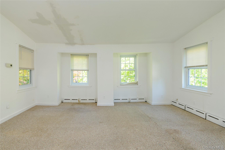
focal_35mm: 16
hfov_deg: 96.7
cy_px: 75
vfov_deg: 73.7
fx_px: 100
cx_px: 112
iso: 250
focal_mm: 16
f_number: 4.5
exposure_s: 1/60
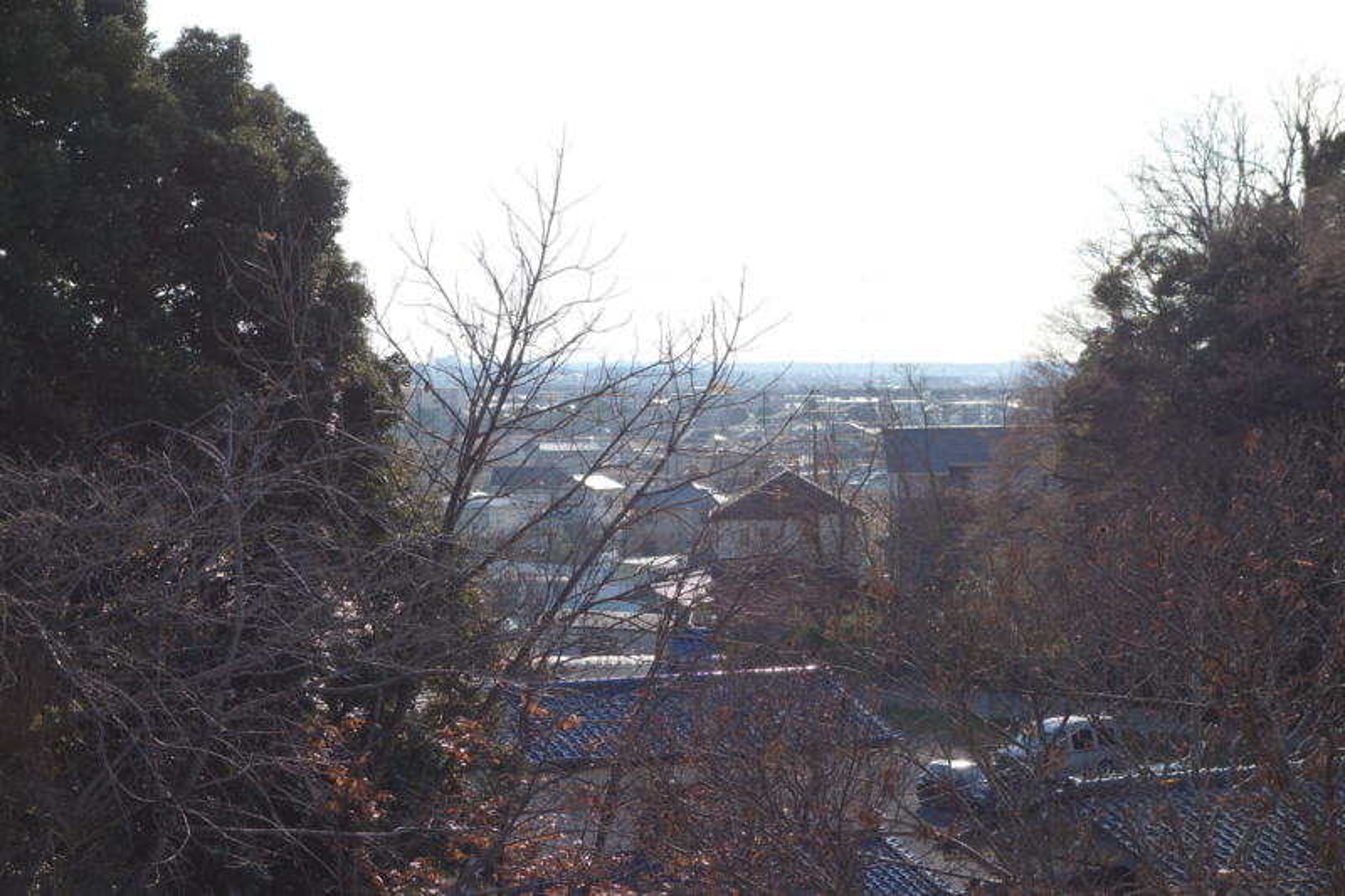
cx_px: 672
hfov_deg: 23.4
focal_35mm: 87
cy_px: 448
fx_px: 3250
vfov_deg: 15.7
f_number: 5.6
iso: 125
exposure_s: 1/400
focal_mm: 32.17
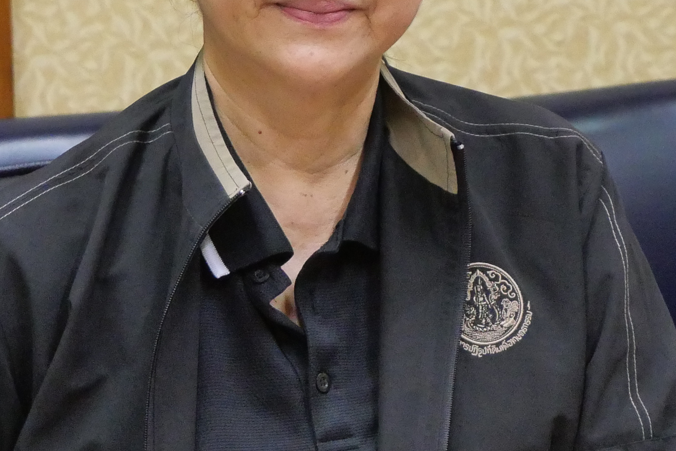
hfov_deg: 6.8
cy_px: 206
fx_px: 5711
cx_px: 288
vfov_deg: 4.5
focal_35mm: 304
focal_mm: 52
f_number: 5.6
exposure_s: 1/30
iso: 3200
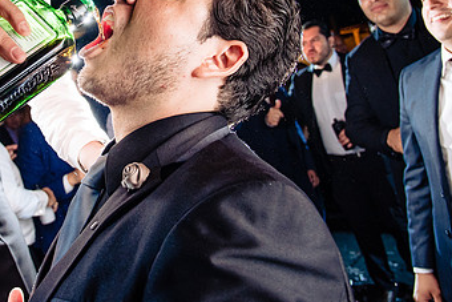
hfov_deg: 45.5
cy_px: 58
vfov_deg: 31.8
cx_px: 106
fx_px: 515
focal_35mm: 41
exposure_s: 1/100
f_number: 5.6
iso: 2000
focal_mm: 24
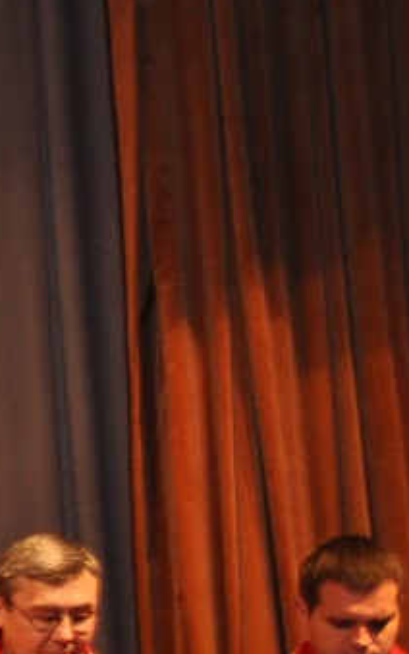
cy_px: 752
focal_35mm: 170
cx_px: -1028
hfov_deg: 6.6
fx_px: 3031
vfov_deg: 12.1
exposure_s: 1/125
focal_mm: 22
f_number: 3.8
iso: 500
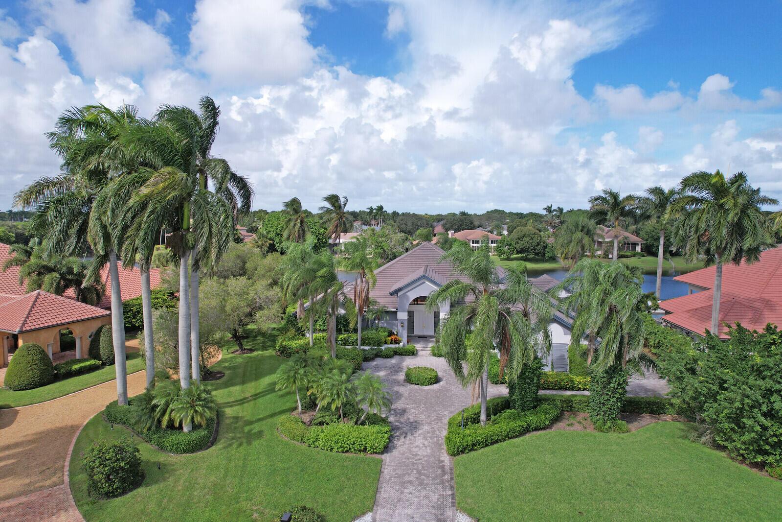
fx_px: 478
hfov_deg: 78.6
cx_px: 391
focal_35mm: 22
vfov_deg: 57.2
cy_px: 261
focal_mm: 8.38
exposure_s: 1/2000
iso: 110
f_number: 2.8
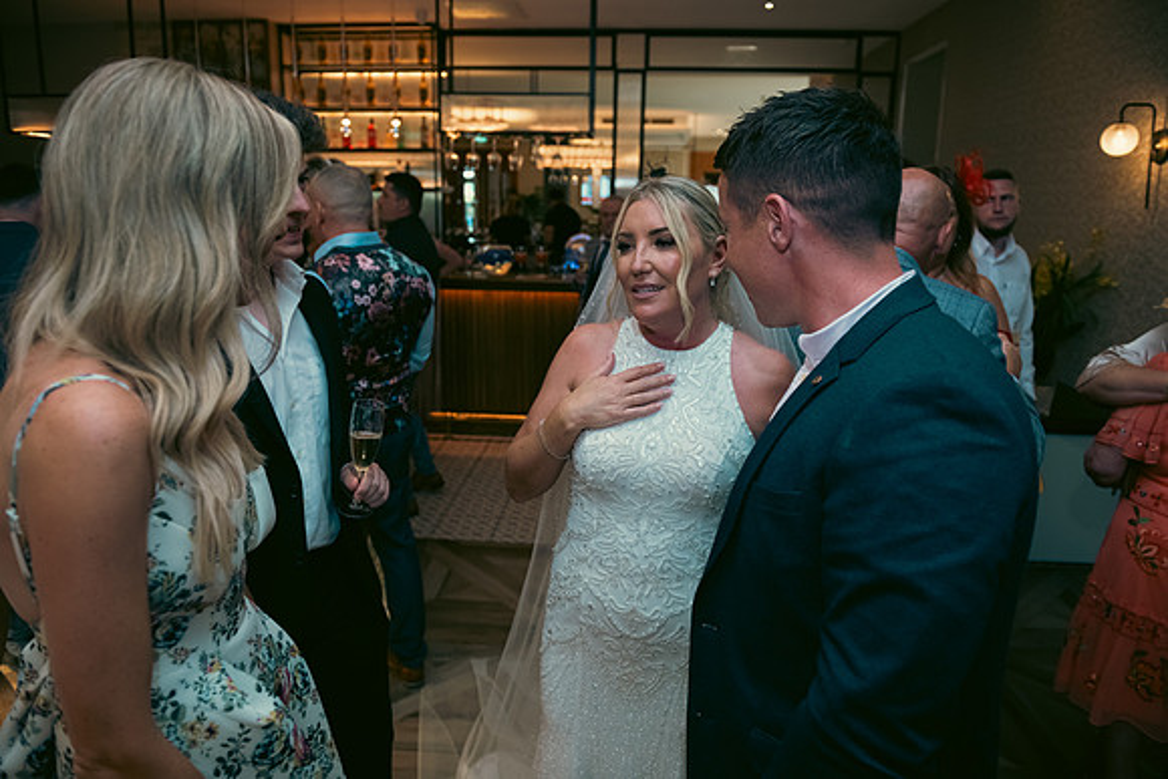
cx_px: 584
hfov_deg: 73.7
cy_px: 390
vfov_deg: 53.2
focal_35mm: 24
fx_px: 779
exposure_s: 1/160
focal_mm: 24
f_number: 3.5
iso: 800
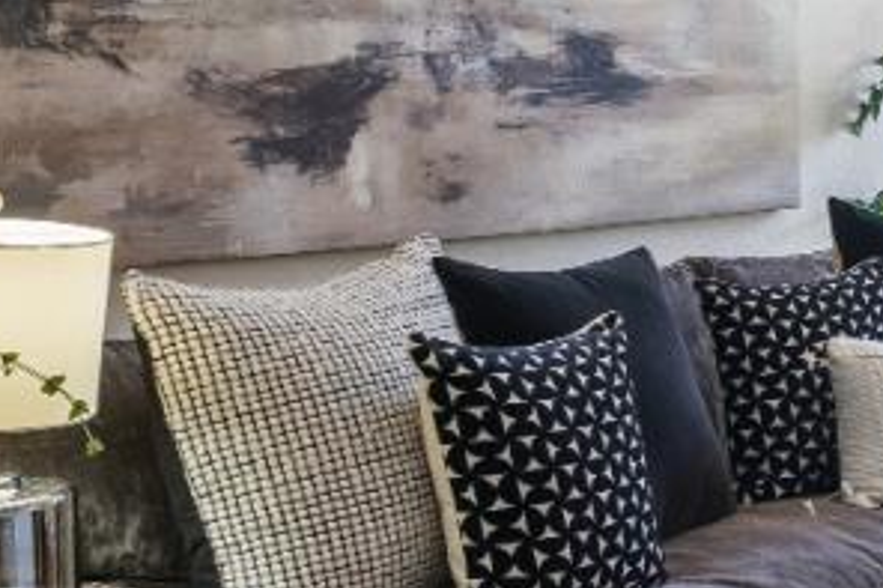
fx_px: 1888
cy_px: 104
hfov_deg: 22.8
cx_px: 1208
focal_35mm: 77
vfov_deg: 17.5
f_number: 13
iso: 100
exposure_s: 1
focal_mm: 15.2
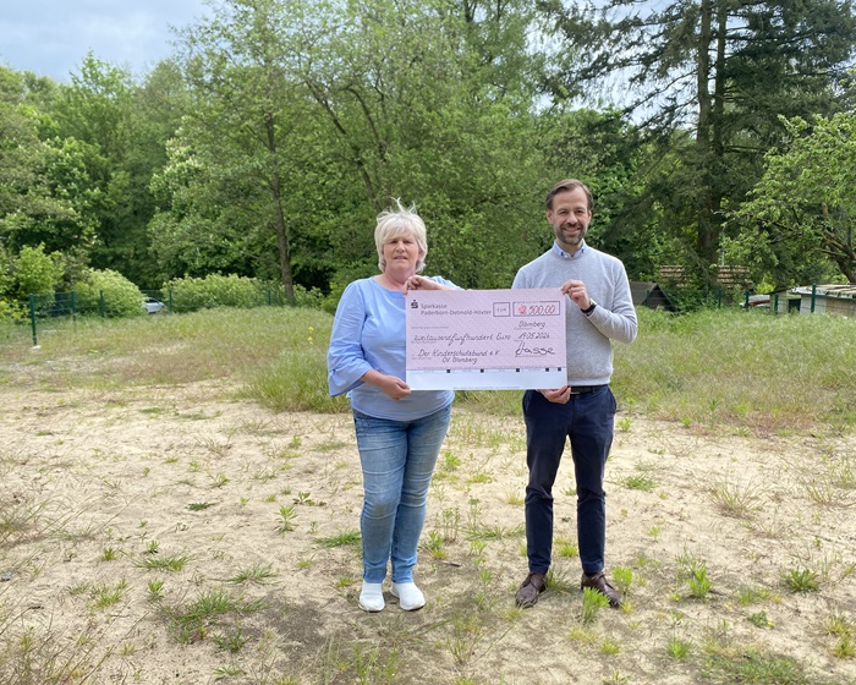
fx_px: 735
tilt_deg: -7.5
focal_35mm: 29
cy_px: 354
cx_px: 488
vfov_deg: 50.0
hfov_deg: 60.2
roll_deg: -0.1
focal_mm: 4.25
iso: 32
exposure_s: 1/942
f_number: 1.8
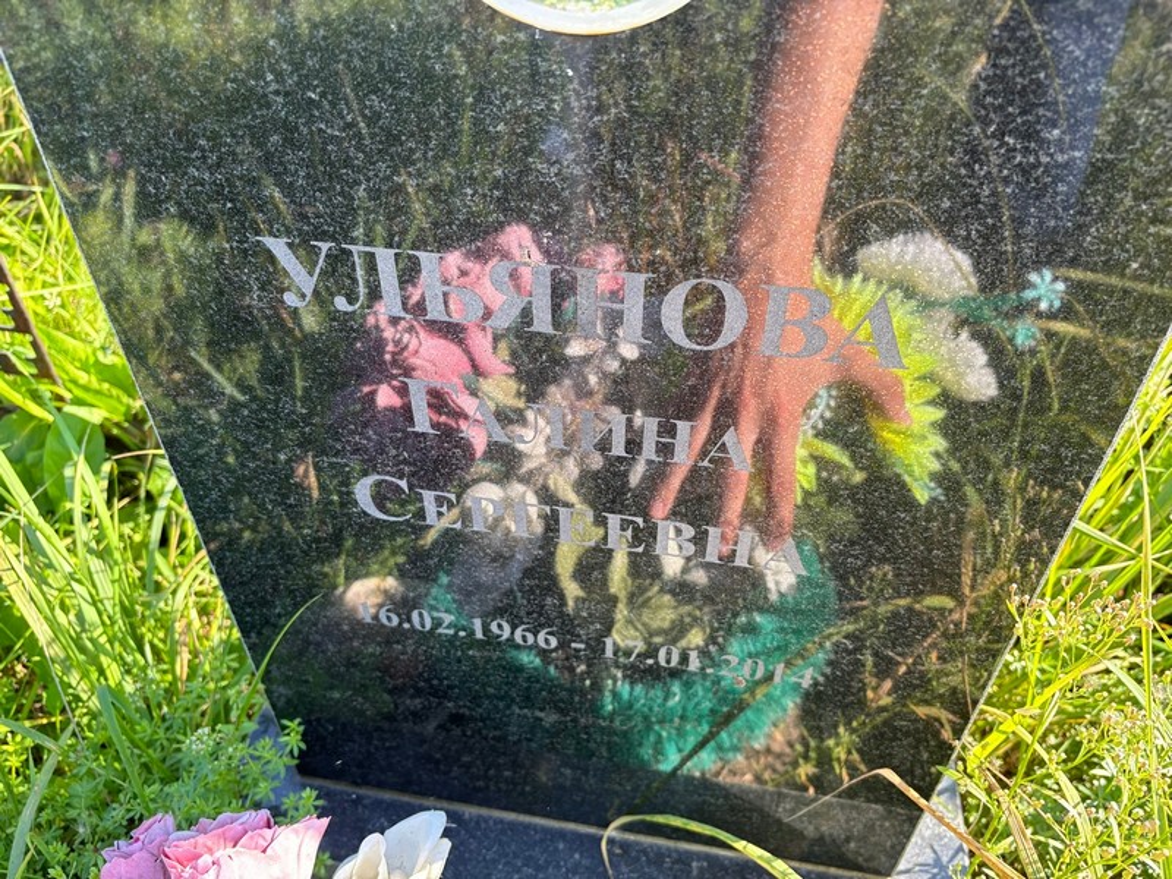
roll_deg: +0.7
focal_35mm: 26
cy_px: 440
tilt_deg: -42.6
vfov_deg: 53.1
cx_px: 586
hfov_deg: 67.3
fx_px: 880
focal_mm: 5.96
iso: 50
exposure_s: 1/222
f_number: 1.6
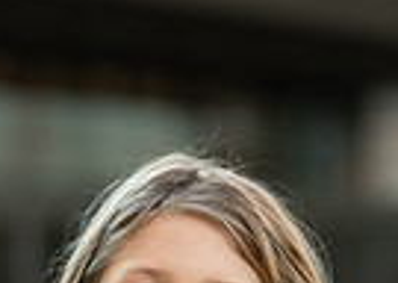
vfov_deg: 5.7
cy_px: 620
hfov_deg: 8.3
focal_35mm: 244
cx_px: 191
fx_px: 2754
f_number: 1.2
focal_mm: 50
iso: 100
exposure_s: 1/400
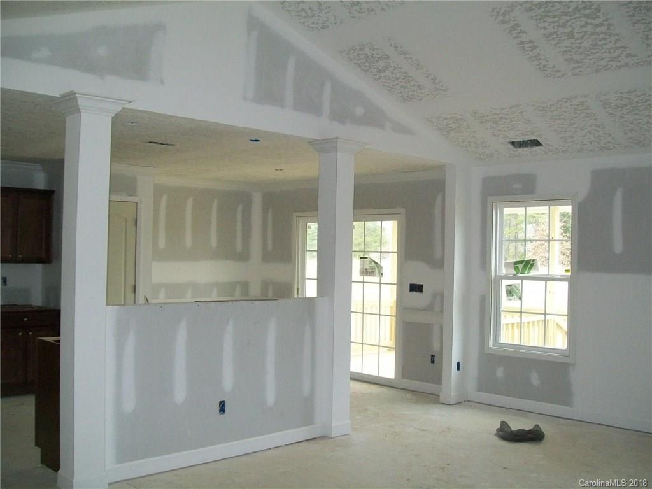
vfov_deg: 39.7
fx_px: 678
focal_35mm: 36
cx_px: 326
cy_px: 244
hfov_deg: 51.4
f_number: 2.7
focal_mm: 6
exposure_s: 1/160
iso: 160
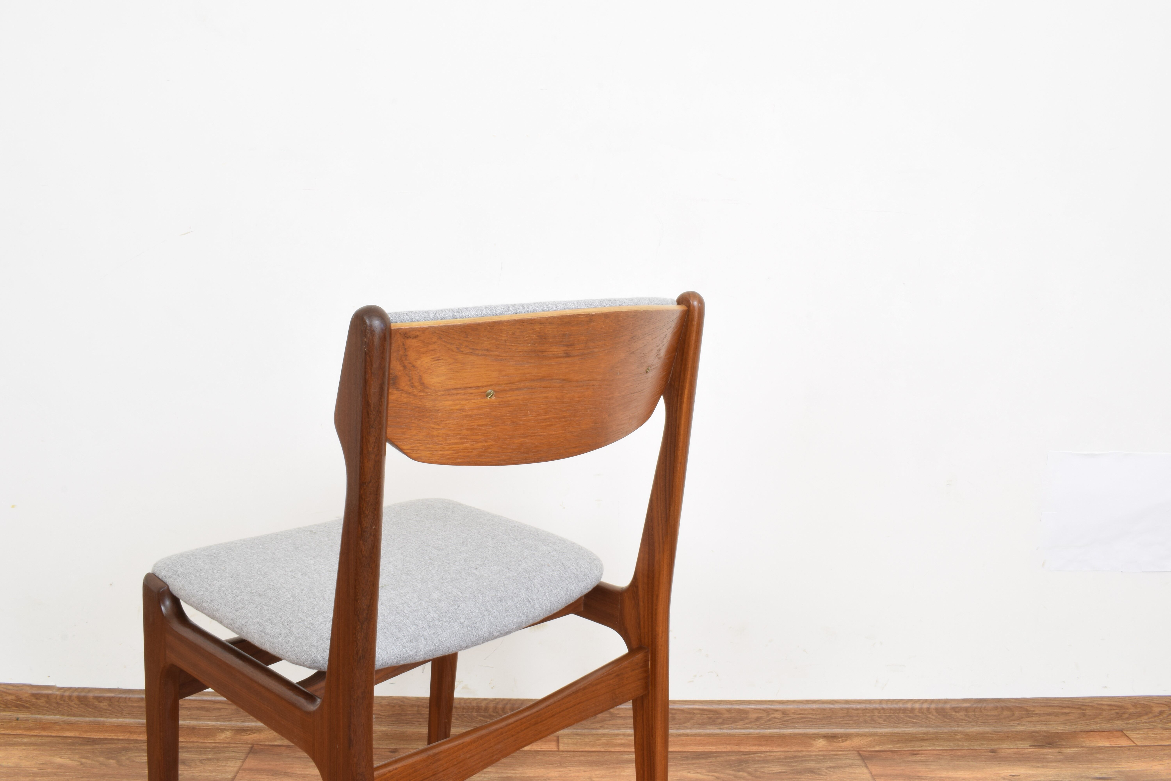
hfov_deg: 61.9
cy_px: 390
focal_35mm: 30
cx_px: 586
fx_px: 976
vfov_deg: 43.6
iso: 100
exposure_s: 5
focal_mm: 20
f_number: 25
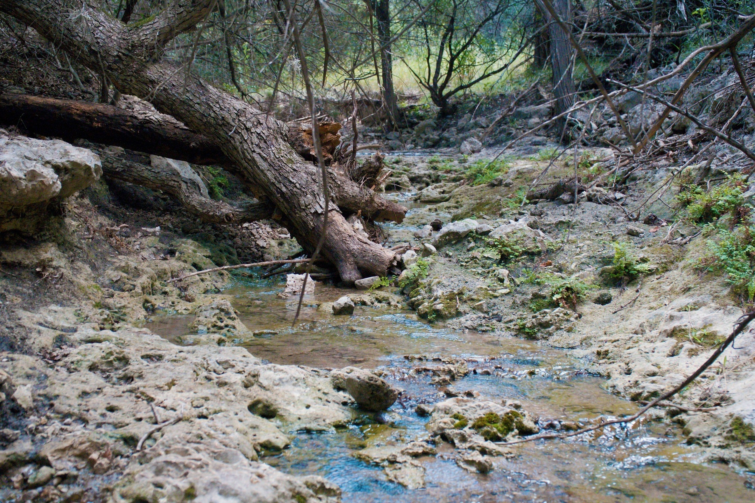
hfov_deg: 41.9
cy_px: 252
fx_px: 986
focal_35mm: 47
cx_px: 378
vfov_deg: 28.6
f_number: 7.1
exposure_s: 1/125
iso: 8000
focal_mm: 47
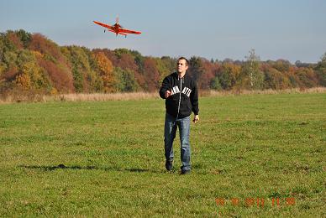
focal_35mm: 117
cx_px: 163
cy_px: 109
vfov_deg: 11.8
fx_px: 1061
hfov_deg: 17.5
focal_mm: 78
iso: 100
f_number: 5.6
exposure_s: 1/500
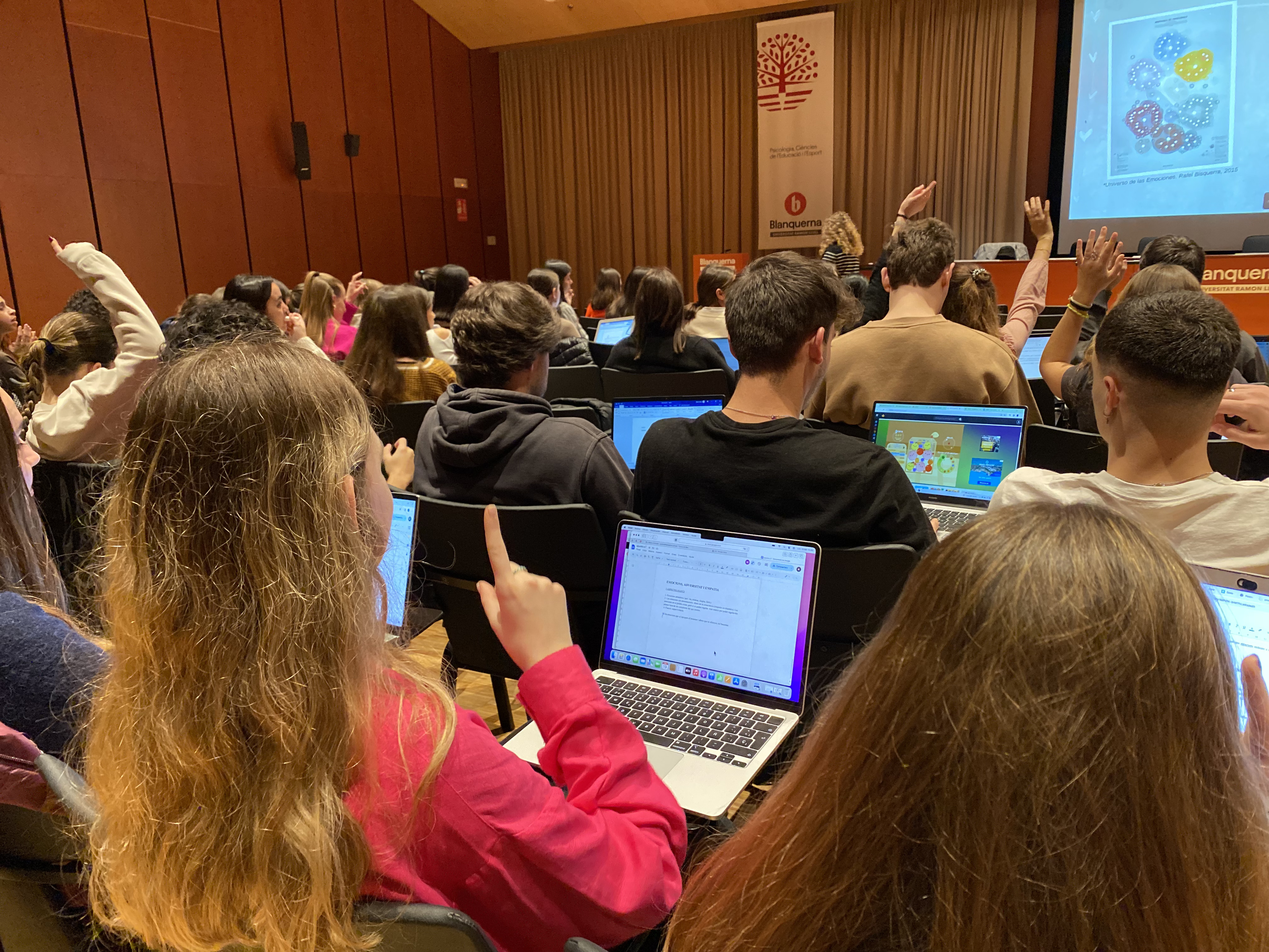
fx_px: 953
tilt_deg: -13.0
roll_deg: +0.7
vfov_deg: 53.1
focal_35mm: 26
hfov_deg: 67.3
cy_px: 476
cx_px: 634
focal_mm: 4.25
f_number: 1.8
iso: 400
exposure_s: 1/40
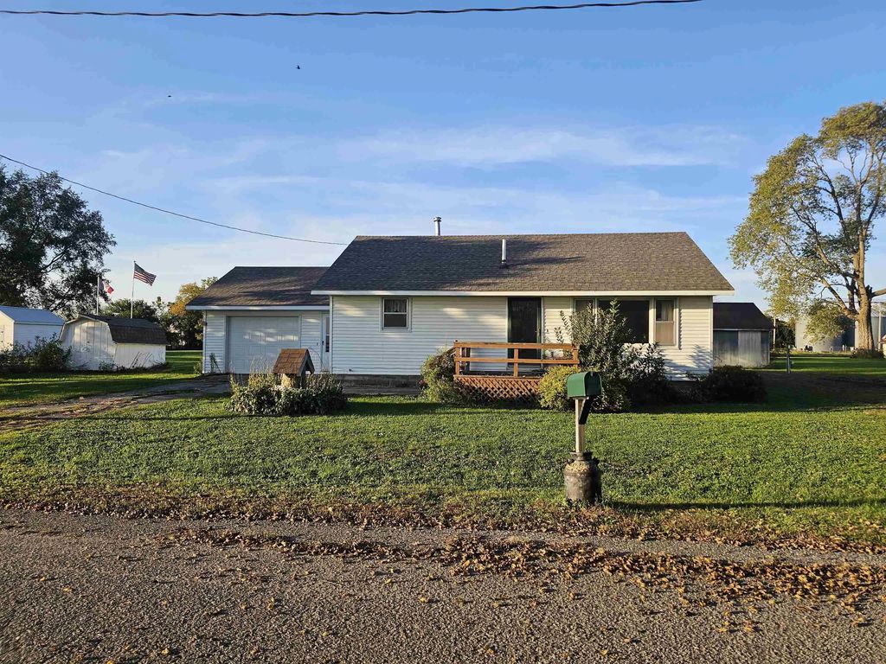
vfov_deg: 58.9
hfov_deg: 73.9
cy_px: 332
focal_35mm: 23
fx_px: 589
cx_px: 443
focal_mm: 6.3
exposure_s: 1/376
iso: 10
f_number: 1.7
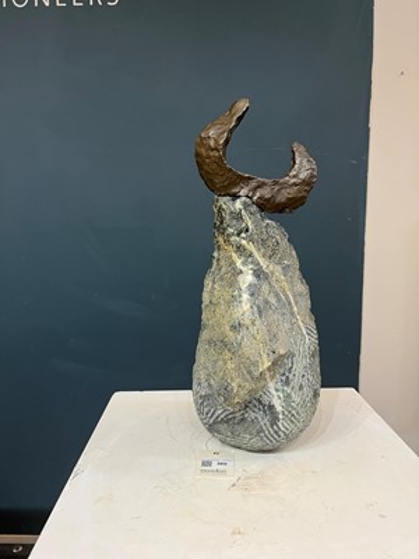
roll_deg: +0.6
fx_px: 420
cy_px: 280
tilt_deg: -6.9
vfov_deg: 67.3
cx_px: 210
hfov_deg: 53.1
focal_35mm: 26
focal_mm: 5.1
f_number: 1.6
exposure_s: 1/50
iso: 80
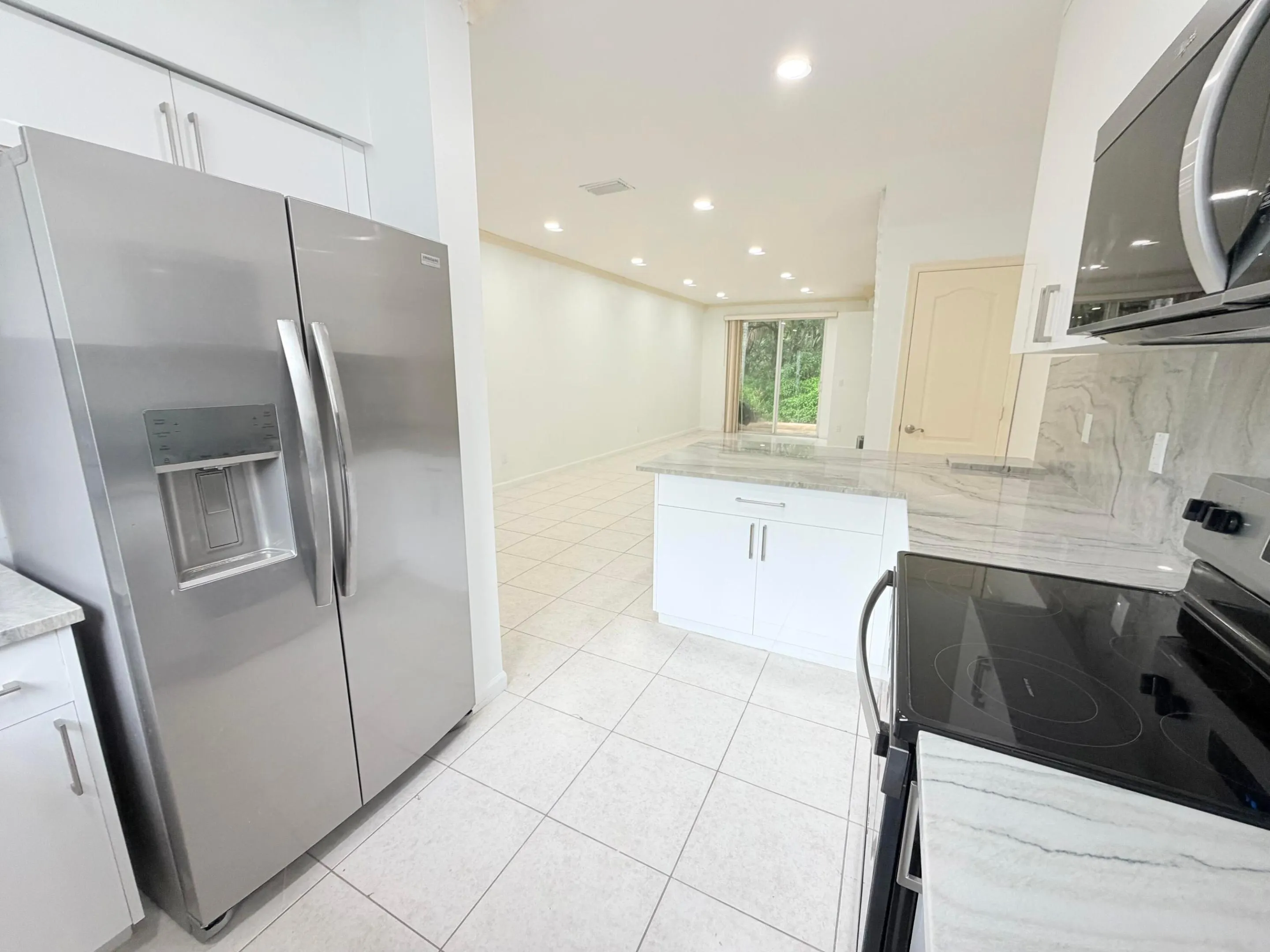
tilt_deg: -12.5
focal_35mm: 14
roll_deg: +0.0
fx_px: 514
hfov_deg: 102.1
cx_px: 635
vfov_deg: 85.7
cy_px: 476
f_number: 2.2
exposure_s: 1/120
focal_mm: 2.22
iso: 160
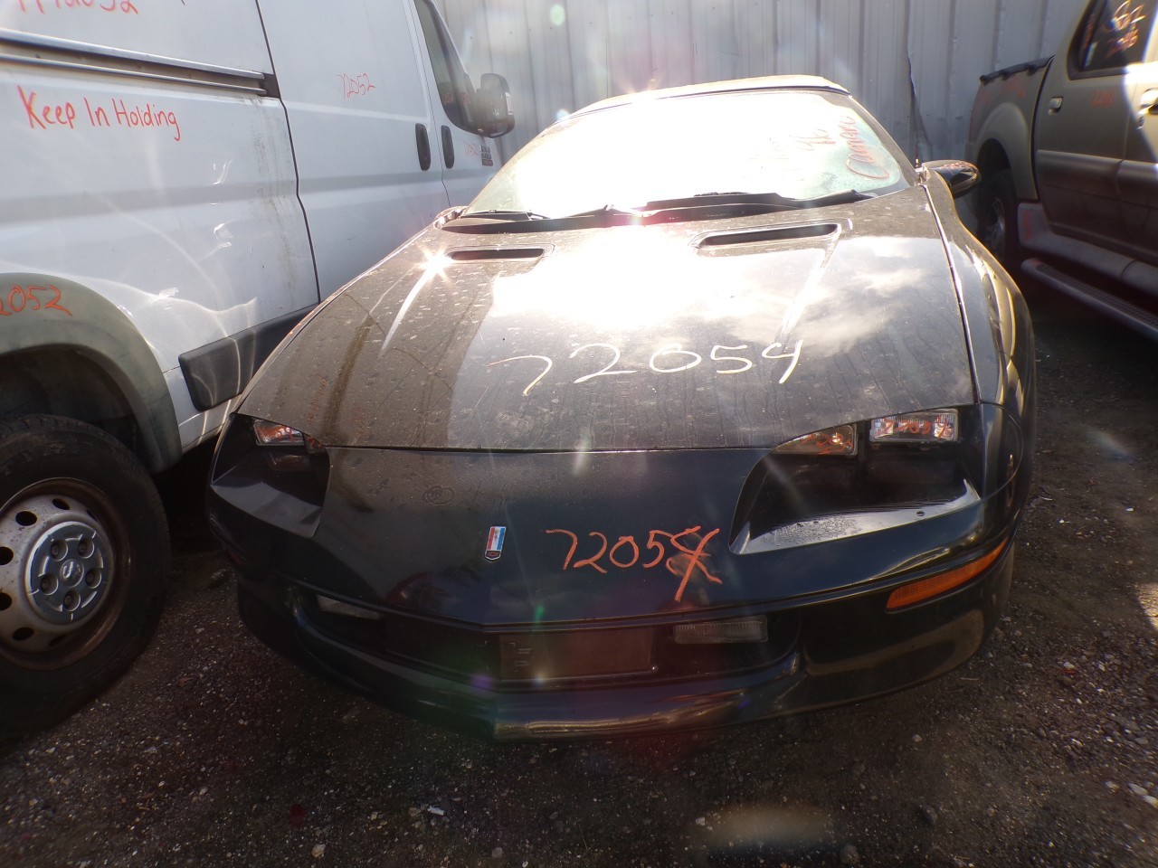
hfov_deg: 71.6
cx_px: 579
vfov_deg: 56.8
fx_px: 803
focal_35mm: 24
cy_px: 434
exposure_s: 1/220
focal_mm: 4.3
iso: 100
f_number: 4.4
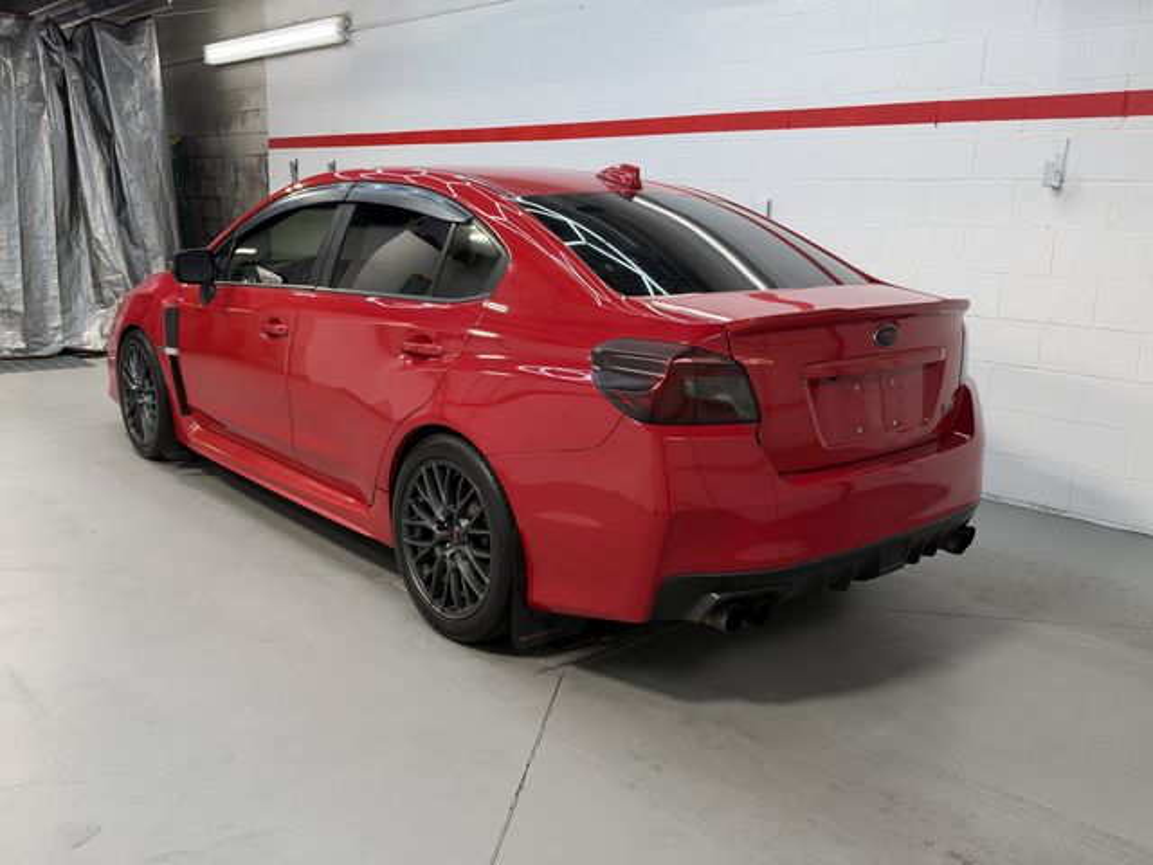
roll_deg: -1.9
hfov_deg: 61.7
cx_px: 576
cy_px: 432
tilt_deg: -12.4
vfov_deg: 48.2
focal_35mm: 29
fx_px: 966
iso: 50
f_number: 1.8
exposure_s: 1/120
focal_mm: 6.93
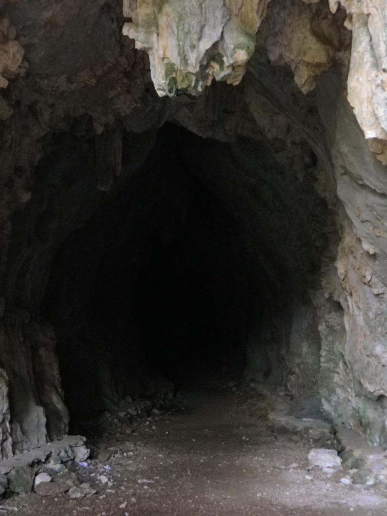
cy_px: 258
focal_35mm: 49
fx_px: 730
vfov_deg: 38.9
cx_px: 194
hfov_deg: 29.7
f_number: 4.2
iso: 800
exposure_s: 1/60
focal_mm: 8.7
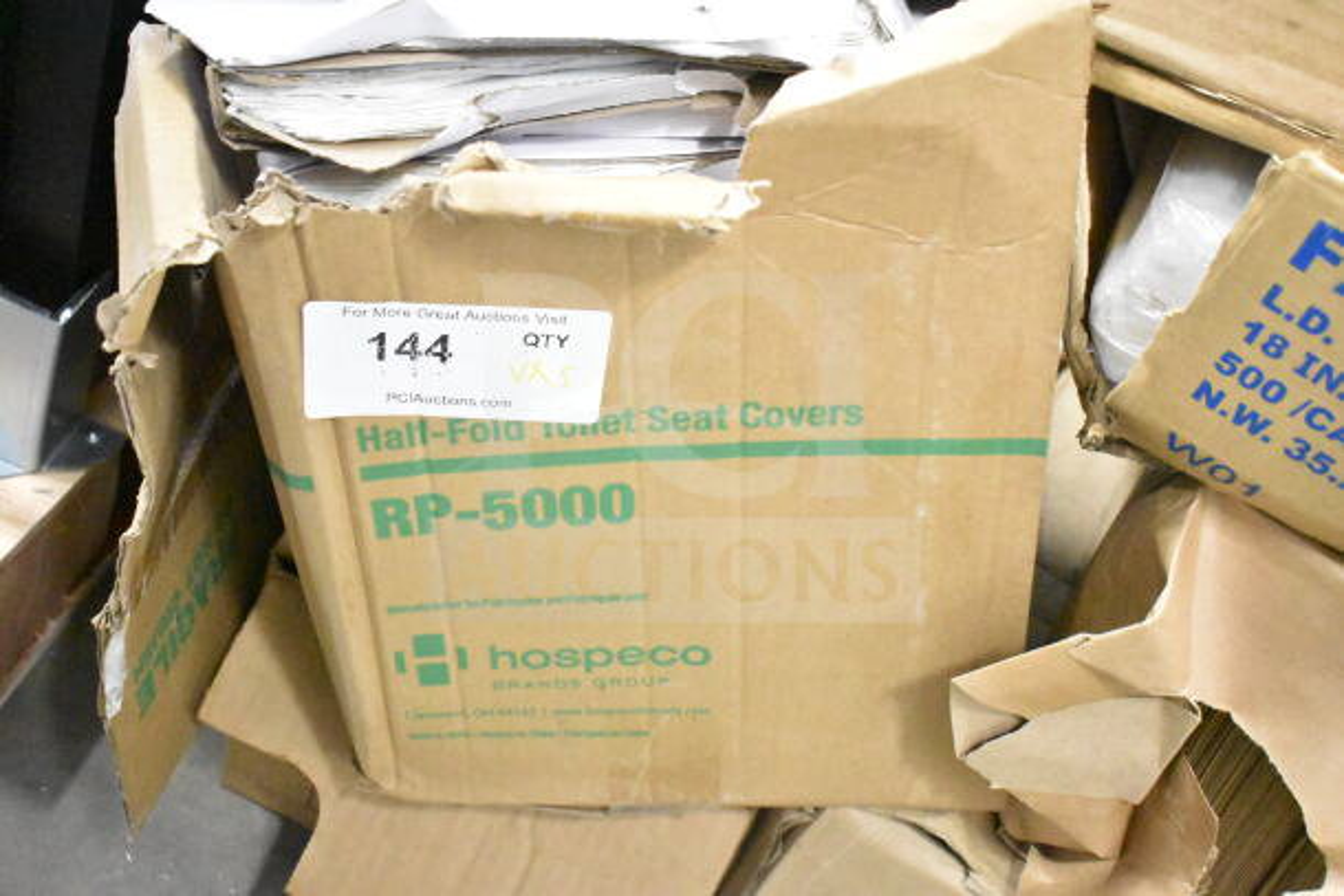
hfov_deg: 42.3
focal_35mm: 46
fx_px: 1736
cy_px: 448
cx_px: 672
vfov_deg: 29.0
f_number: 4.2
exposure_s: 1/50
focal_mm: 31
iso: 20000
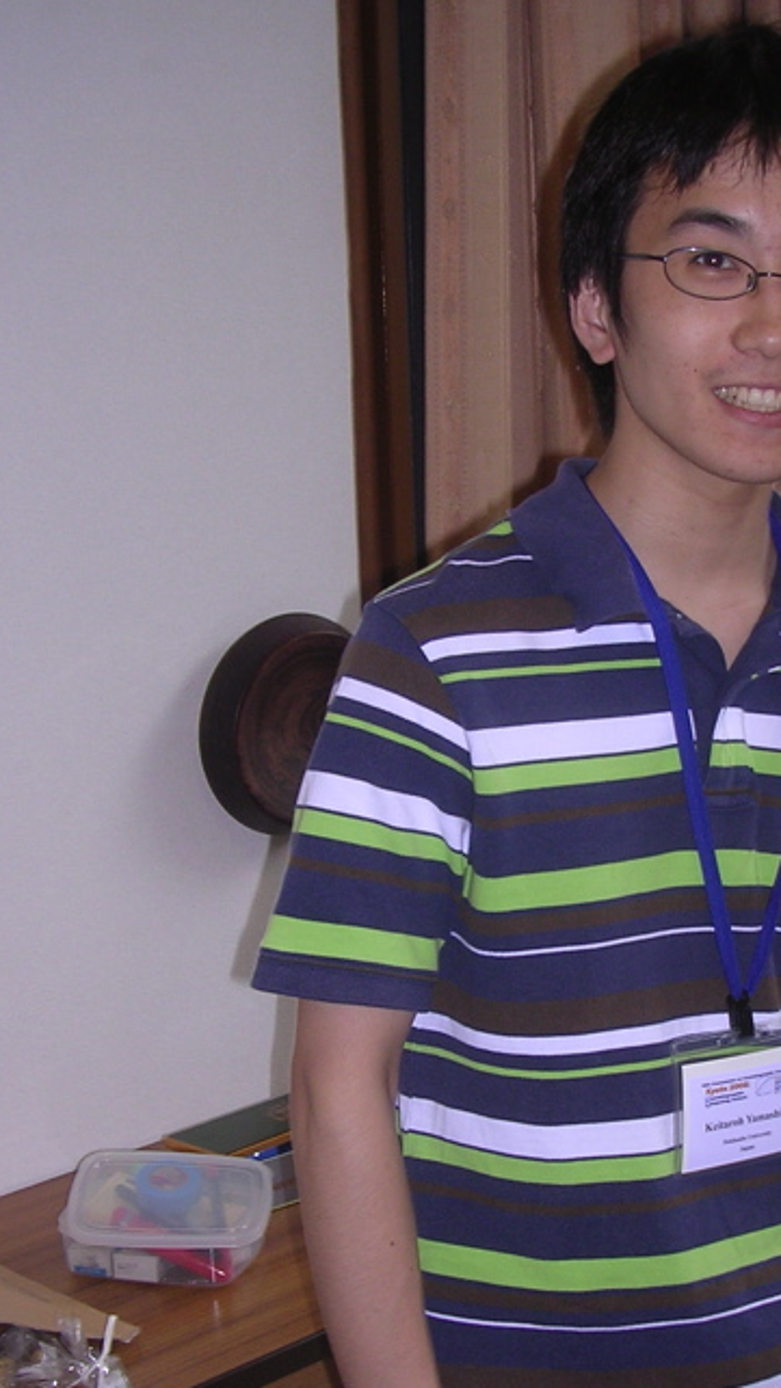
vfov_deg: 37.7
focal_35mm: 55
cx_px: 598
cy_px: 844
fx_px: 2025
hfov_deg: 21.6
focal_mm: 5.8
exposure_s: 1/60.1
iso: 100
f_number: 2.8
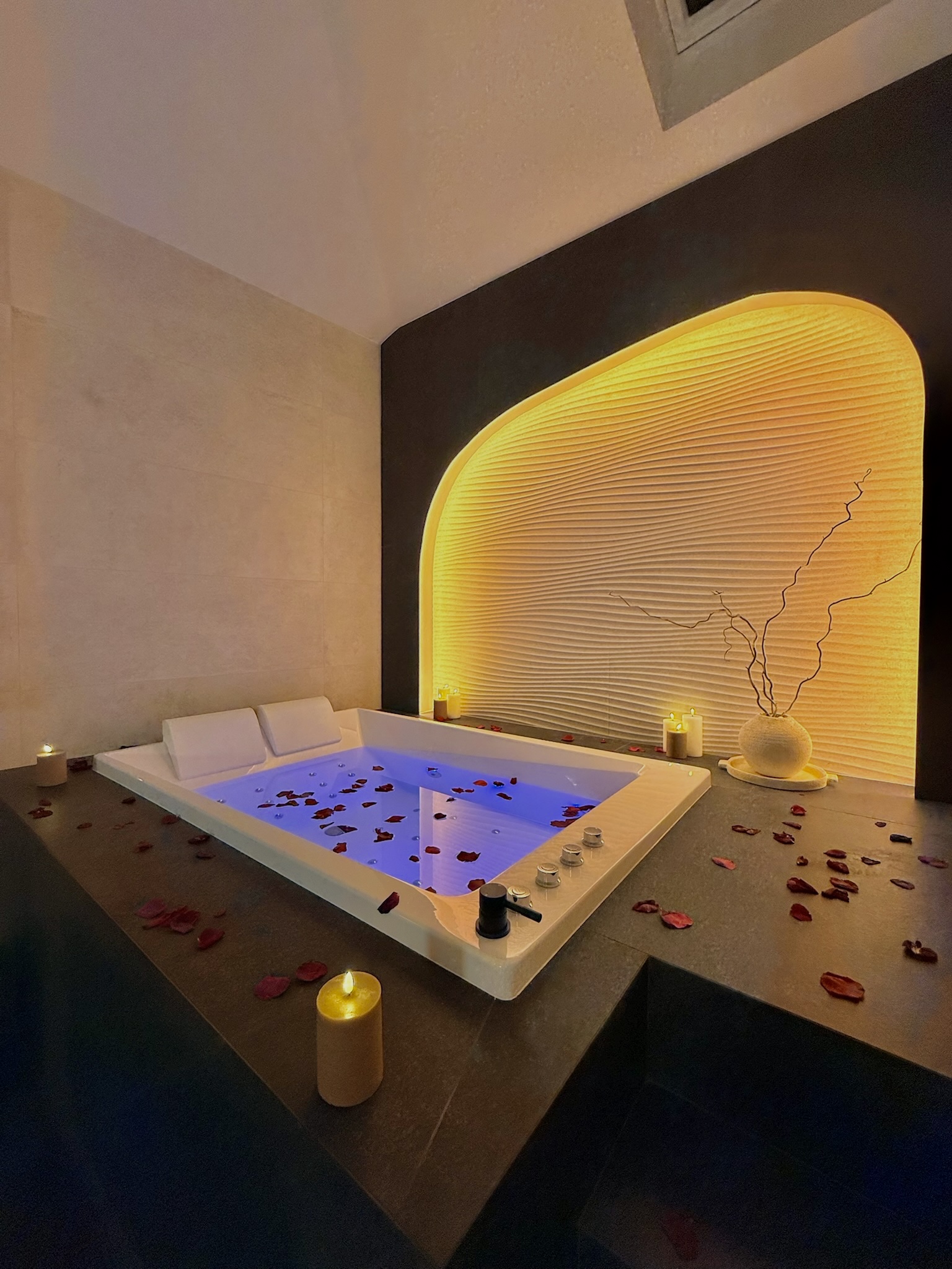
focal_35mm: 14
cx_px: 476
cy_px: 634
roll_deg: -0.1
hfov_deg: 85.7
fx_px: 513
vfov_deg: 102.1
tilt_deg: -0.6
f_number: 2.2
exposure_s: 1/100
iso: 200
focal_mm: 2.22
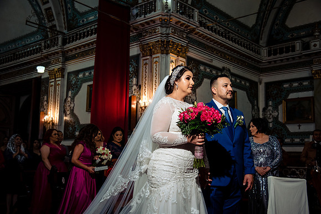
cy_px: 107
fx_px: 392
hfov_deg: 44.5
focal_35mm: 44
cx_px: 160
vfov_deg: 30.5
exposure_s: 1/160
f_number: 5.6
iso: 1600
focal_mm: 44
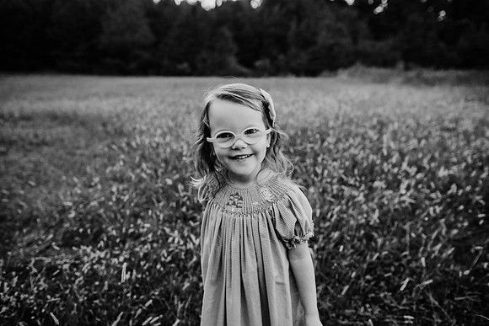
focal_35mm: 24
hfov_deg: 73.7
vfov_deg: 53.2
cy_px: 163
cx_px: 244
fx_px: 326
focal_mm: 24
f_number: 2.8
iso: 500
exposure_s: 1/320
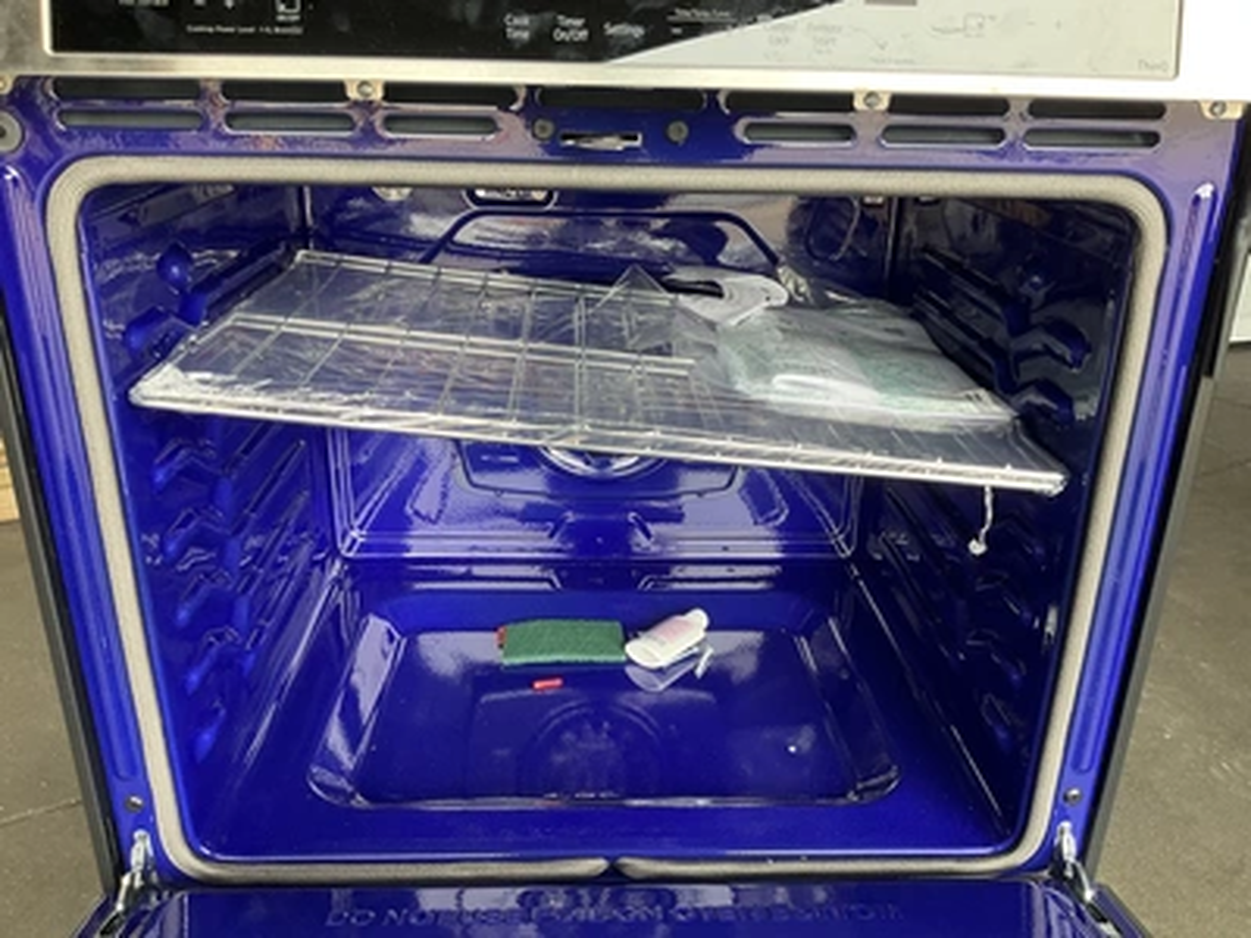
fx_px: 1048
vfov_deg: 48.2
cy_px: 469
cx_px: 626
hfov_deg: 61.7
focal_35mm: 29
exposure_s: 1/122
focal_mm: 3
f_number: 1.8
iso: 64
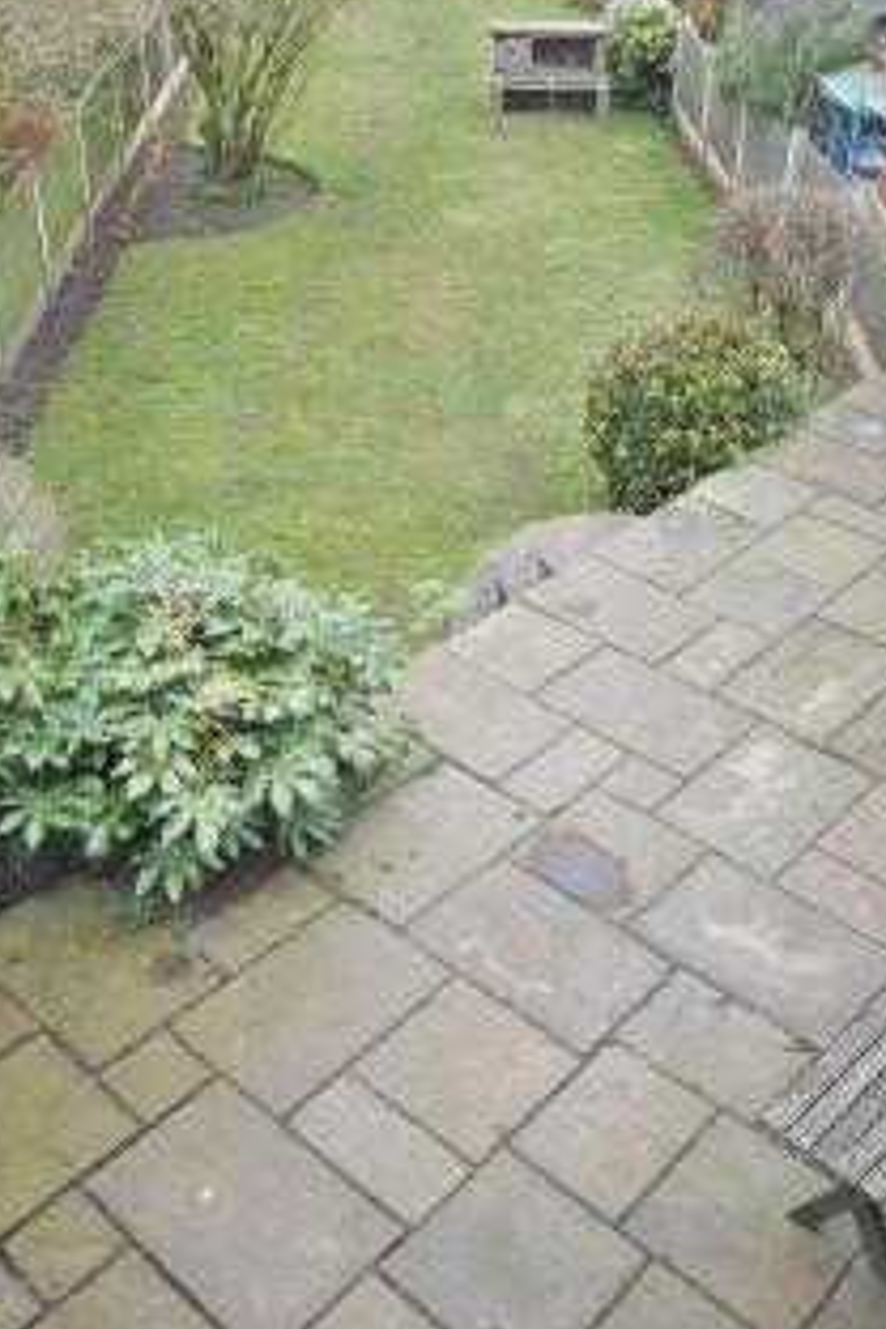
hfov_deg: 31.9
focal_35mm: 42
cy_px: 594
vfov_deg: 46.3
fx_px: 1550
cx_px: 449
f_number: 5.6
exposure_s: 1/200
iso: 400
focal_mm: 20
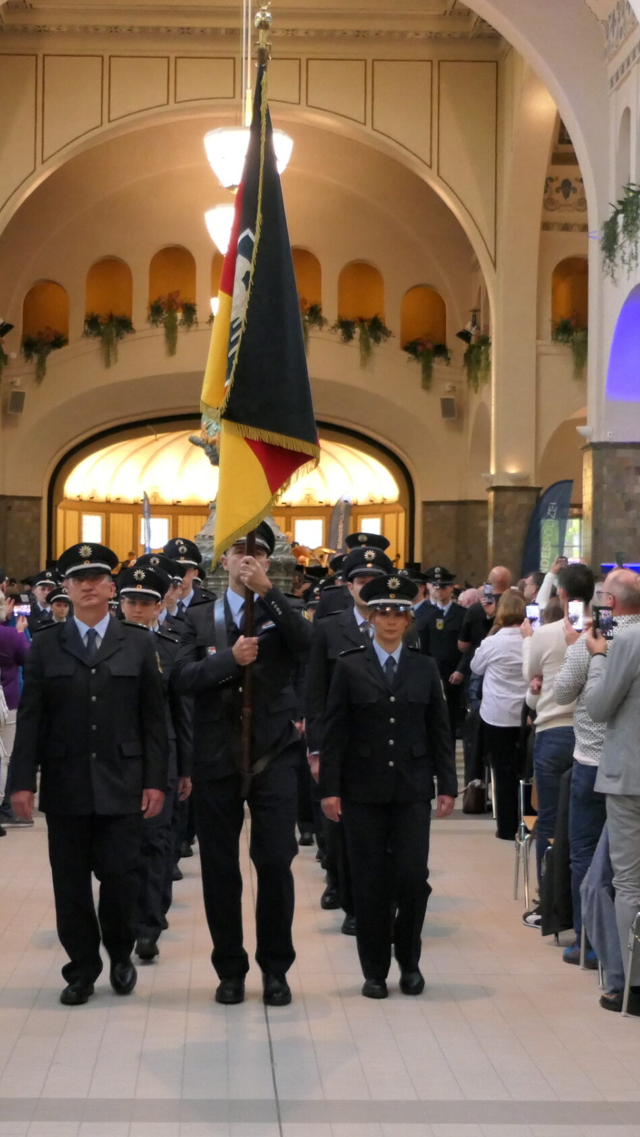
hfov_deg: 18.0
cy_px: 568
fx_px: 2021
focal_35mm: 67
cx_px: 259
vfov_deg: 31.4
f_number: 3.4
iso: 1600
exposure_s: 1/80
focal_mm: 15.5
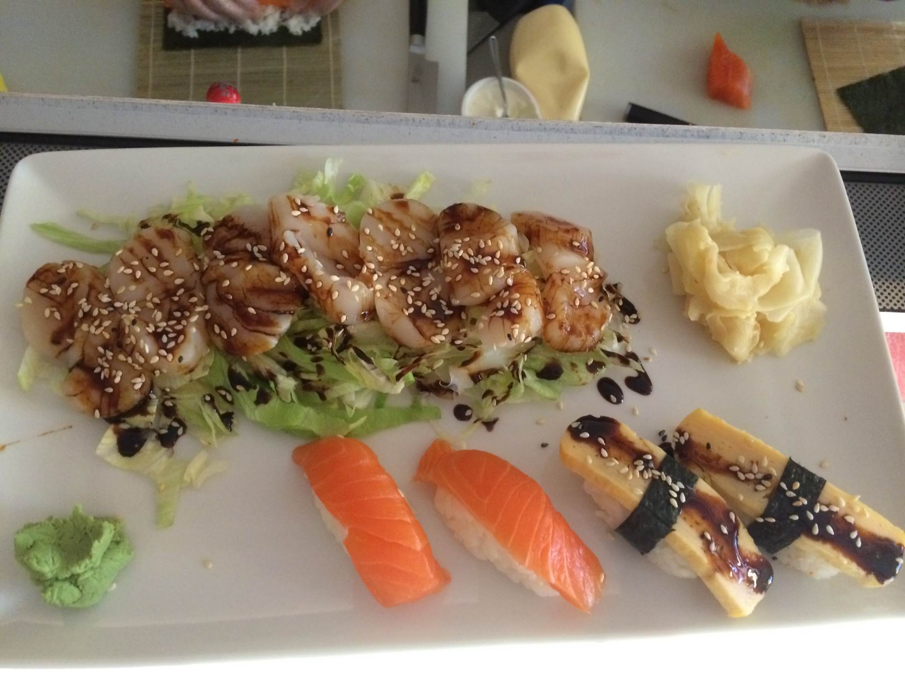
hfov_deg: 60.0
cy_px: 340
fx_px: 784
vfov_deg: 46.8
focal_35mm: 30
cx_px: 452
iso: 320
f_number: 2.2
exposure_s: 1/30
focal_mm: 4.12
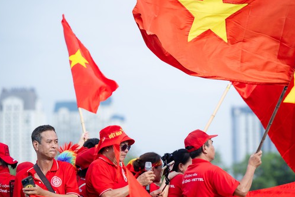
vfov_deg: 9.0
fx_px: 1254
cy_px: 111
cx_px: 161
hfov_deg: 13.4
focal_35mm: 153
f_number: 2.8
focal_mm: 120
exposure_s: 1/1000
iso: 200
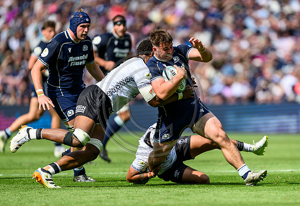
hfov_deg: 3.7
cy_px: 125
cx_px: 197
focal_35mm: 549
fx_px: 4621
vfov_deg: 2.6
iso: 320
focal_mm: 400
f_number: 2.8
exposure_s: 1/5000
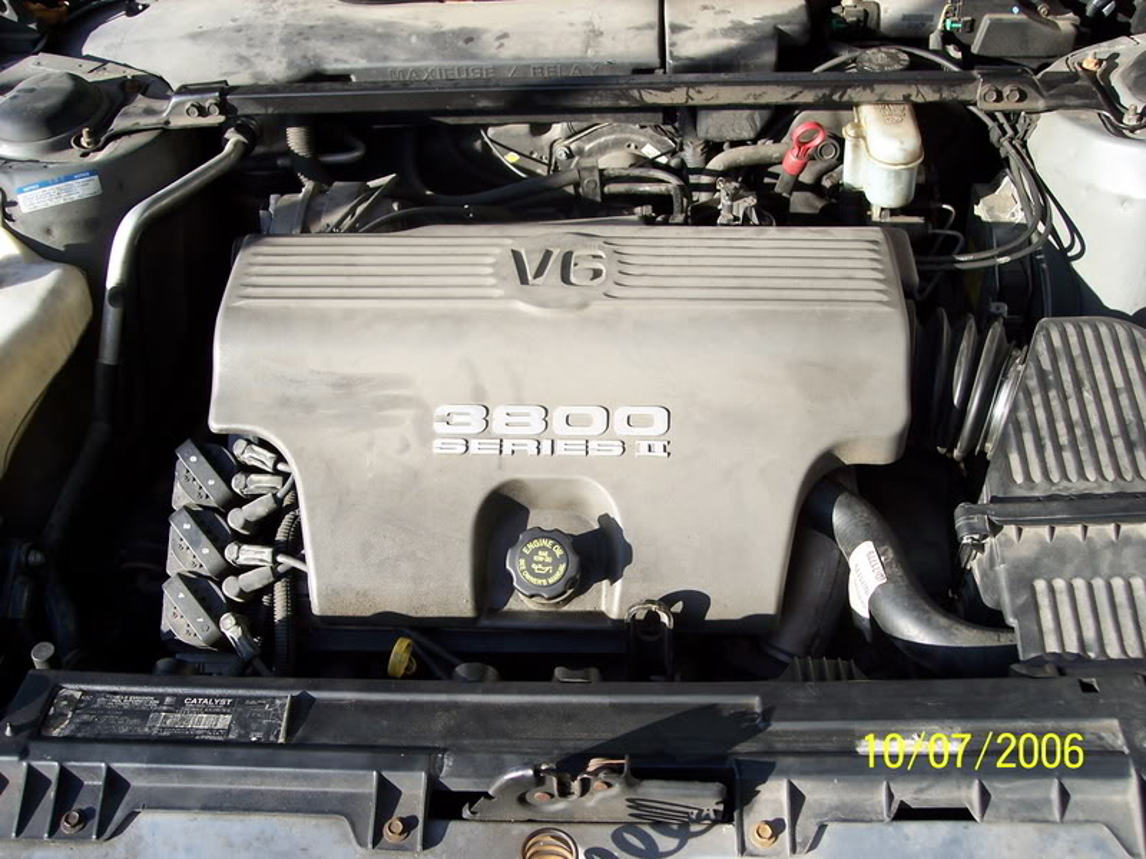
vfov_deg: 36.8
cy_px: 430
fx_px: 1291
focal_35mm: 39
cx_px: 573
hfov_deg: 47.9
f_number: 3.4
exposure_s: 1/250
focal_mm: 8
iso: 100
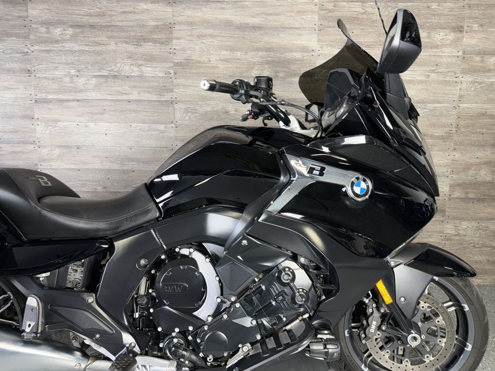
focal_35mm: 24
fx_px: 343
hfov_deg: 71.6
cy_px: 186
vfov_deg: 56.8
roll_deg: -0.9
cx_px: 248
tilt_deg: -6.9
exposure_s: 1/25
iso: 64
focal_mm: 6.76
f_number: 1.78
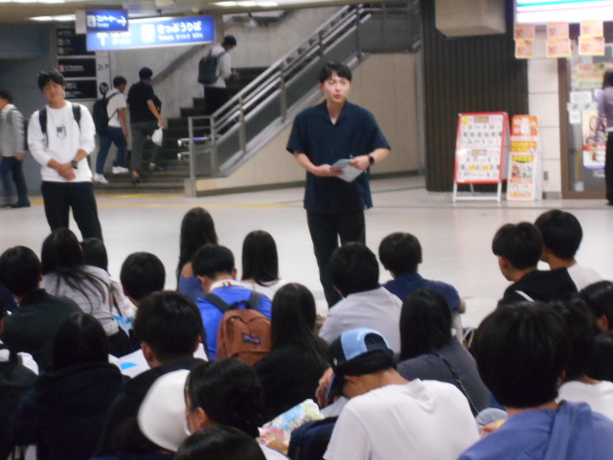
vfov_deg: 13.1
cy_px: 230
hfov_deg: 17.4
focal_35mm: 113
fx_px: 2001
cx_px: 306
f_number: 6
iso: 800
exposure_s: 1/20
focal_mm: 20.1
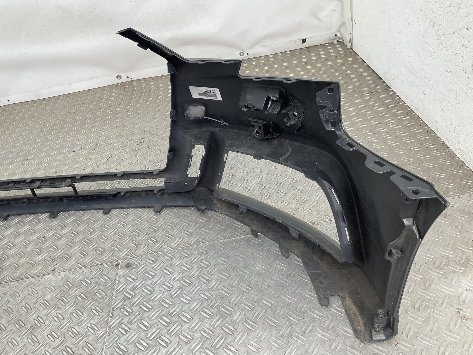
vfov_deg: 48.2
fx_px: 396
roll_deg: +10.3
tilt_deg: -35.9
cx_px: 236
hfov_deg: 61.7
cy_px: 178
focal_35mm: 29
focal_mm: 3
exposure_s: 1/100
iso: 25
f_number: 1.8
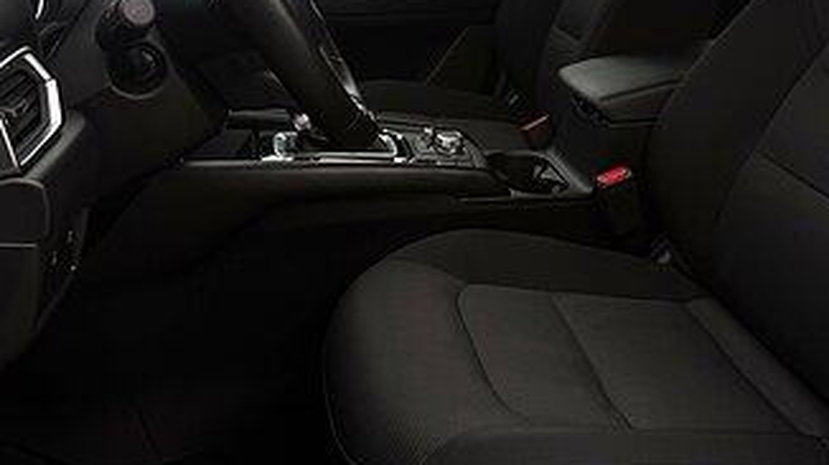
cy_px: 103
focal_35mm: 44
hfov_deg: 46.3
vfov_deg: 26.6
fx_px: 967
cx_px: 473
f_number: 1.78
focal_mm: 6.76
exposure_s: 1/124
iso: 50
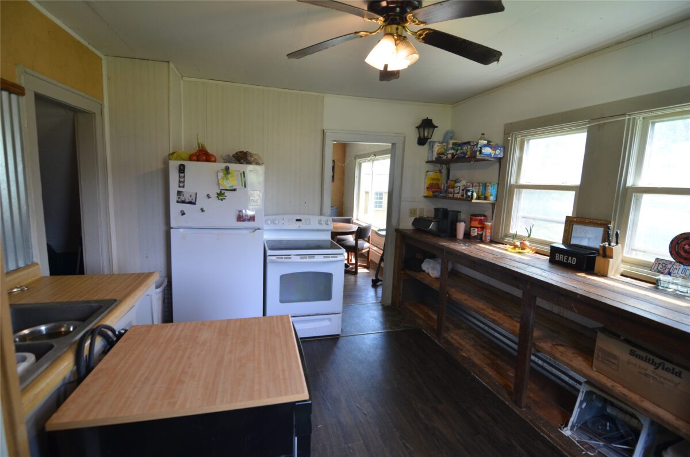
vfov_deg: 71.8
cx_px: 345
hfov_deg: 95.1
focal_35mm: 16
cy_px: 228
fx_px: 316
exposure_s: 1/80
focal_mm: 11
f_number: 4
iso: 400
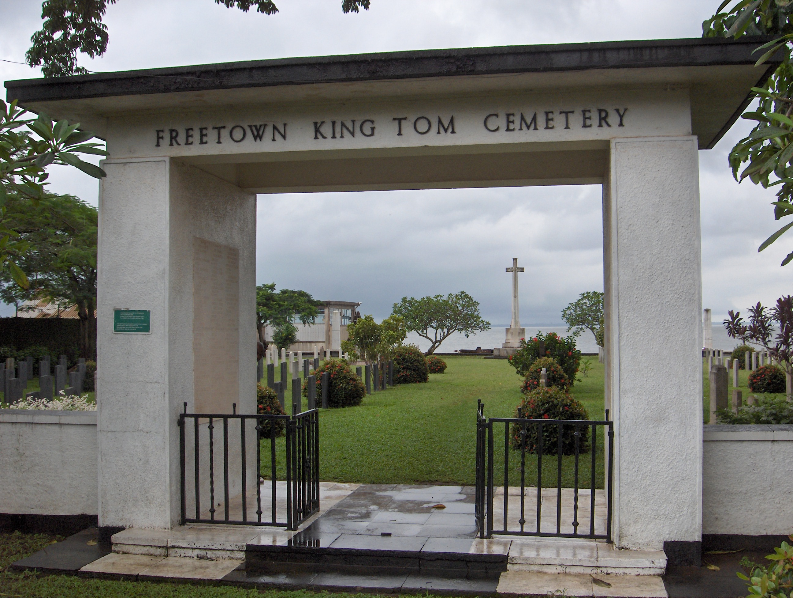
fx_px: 895
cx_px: 396
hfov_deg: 47.8
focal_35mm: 39
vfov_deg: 36.9
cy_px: 299
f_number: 4.8
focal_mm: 8
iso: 100
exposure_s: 1/377
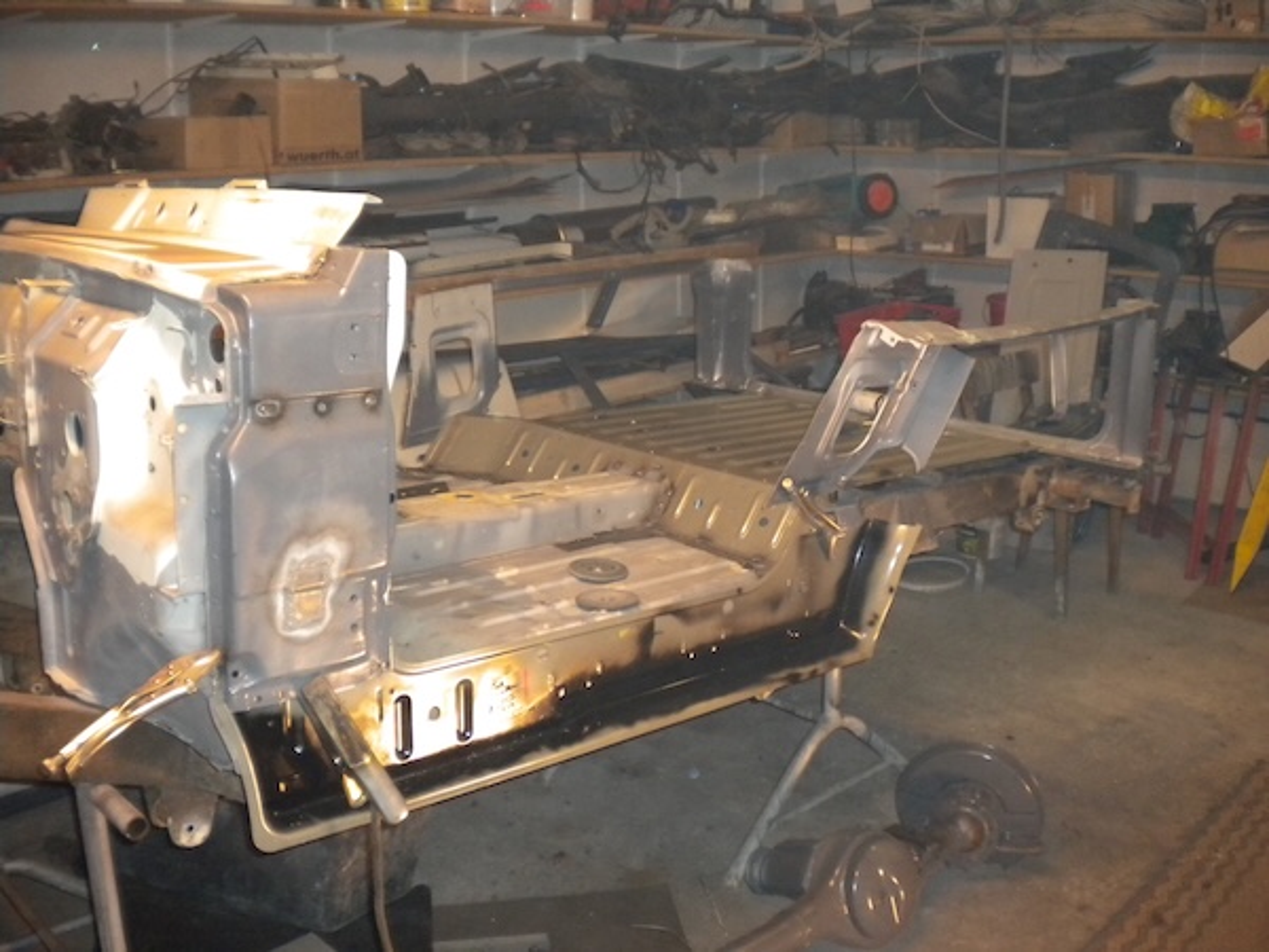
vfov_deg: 40.7
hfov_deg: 52.6
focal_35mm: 35
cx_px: 634
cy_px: 476
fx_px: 1283
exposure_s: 1/30
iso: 400
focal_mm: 6.3
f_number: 3.1
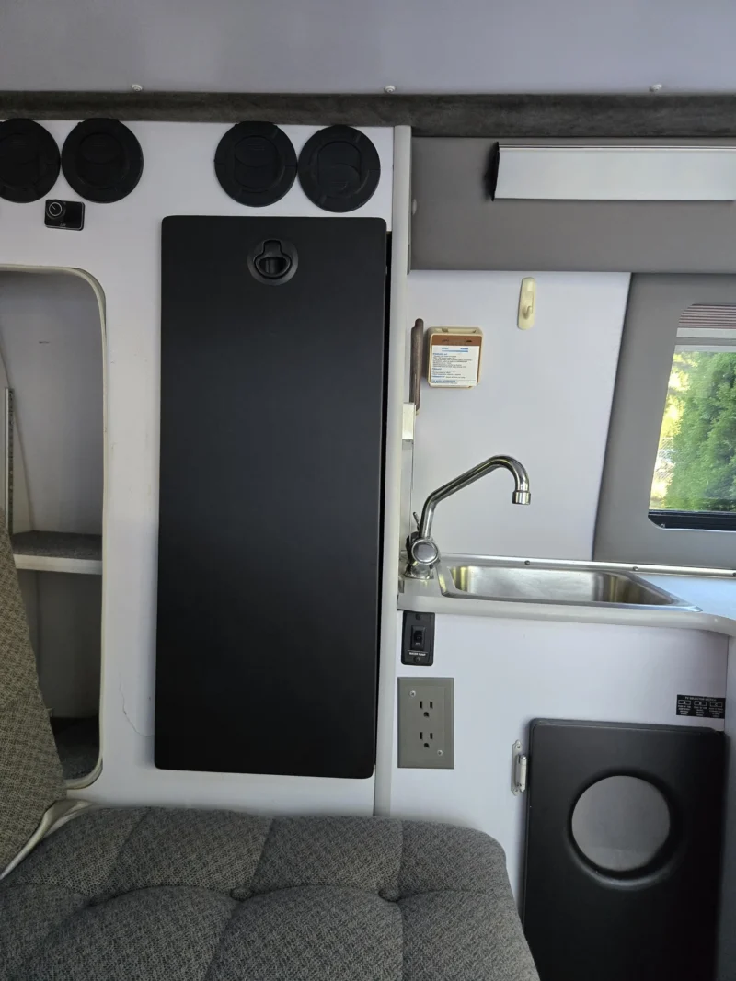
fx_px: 652
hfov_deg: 58.9
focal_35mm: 23
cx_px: 368
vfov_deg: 73.9
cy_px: 490
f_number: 1.8
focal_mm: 5.4
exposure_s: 1/120
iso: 640
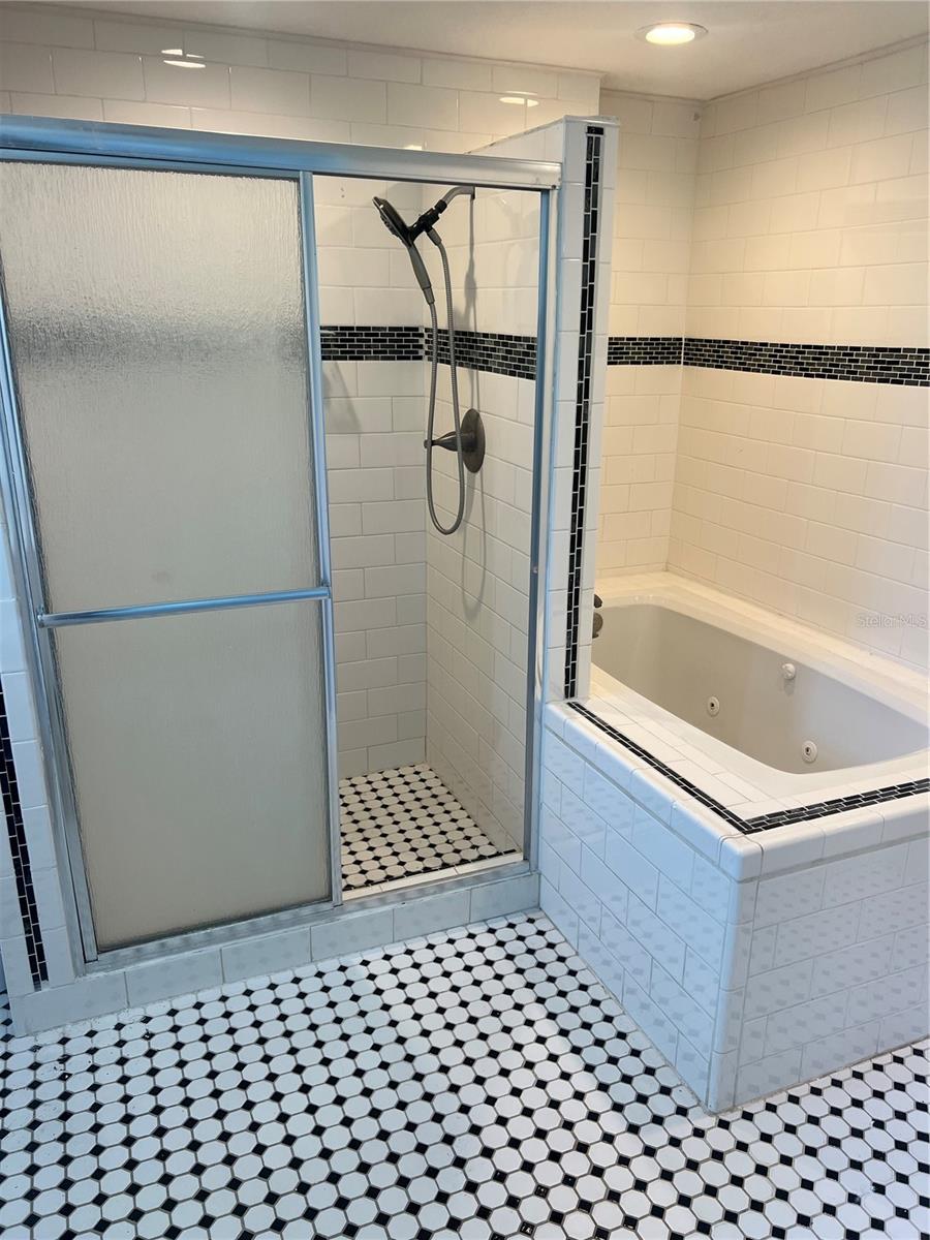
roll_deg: -0.3
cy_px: 620
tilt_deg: -18.6
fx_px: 931
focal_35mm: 26
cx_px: 465
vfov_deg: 67.3
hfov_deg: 53.1
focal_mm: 5.7
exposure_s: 1/120
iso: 64
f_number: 1.5
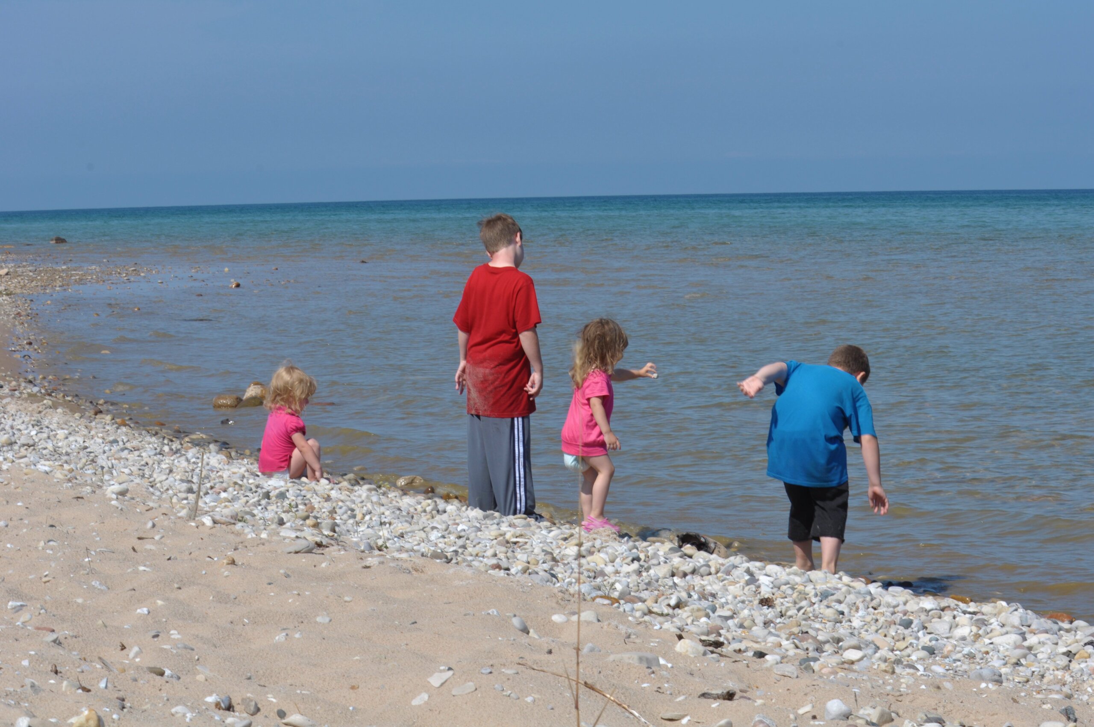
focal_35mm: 128
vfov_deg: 10.7
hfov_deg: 16.1
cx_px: 547
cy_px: 364
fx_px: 3870
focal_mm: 85
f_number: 32
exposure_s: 1/100
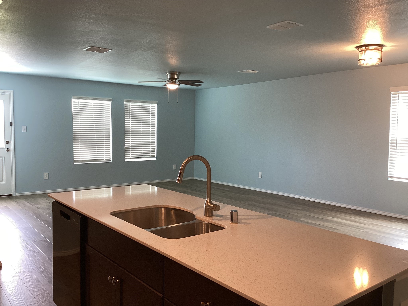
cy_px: 153
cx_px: 204
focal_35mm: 31
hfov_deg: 58.4
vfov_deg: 45.4
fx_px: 365
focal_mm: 3.3
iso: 125
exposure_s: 1/60
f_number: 2.4
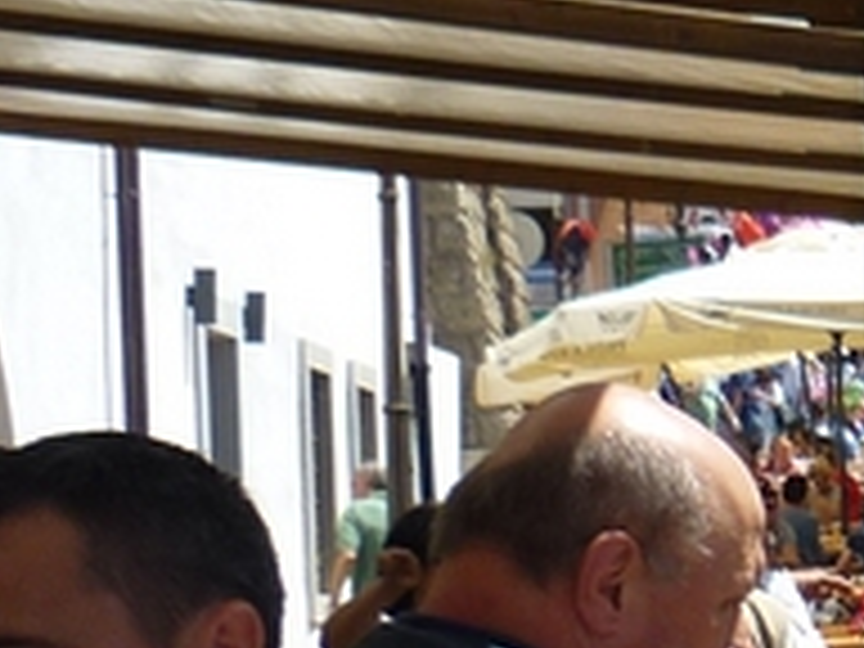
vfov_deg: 8.4
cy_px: 662
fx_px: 4393
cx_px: 1940
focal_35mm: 176
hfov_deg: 10.1
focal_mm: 5.5
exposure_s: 1/1000
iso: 80
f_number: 2.8
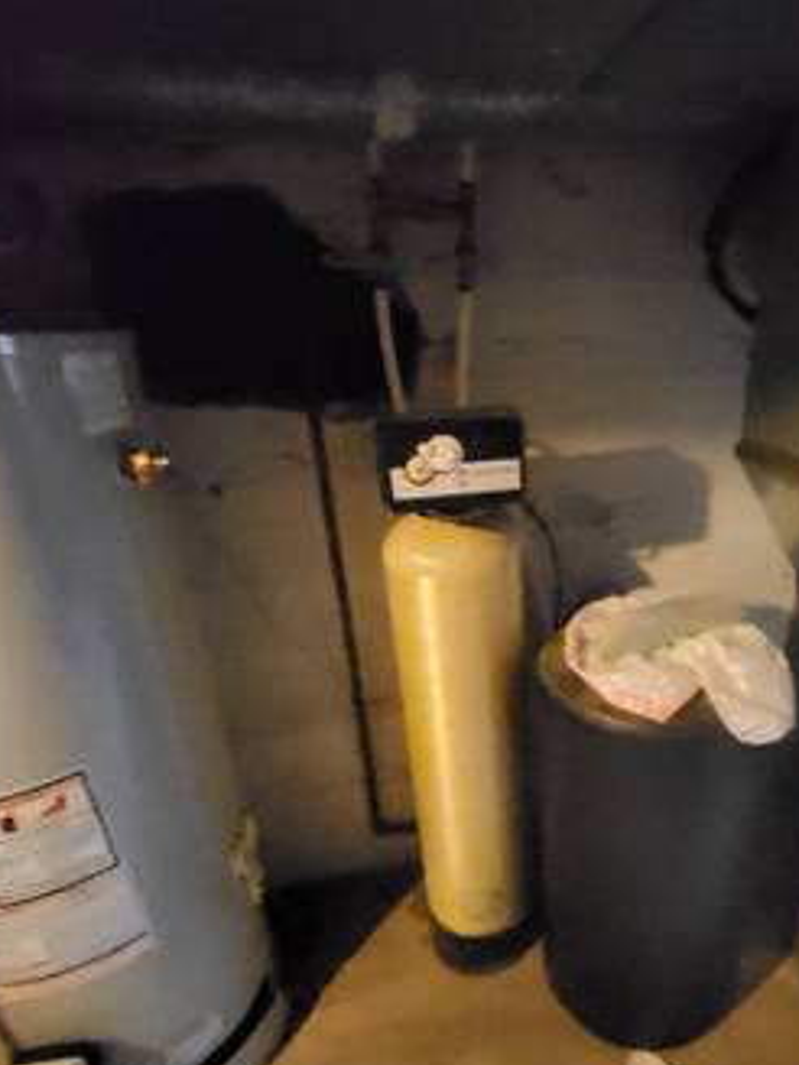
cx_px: 546
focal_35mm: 19
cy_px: 568
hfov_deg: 66.4
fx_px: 585
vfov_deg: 84.5
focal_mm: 1.74
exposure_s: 1/24
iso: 2500
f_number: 2.2
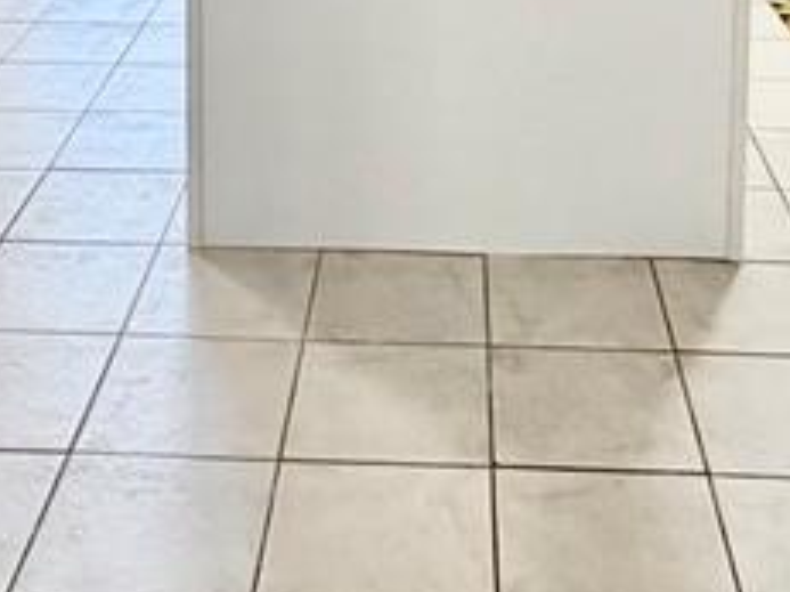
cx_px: 410
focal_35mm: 62
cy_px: -315
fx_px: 1414
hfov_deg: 31.2
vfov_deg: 20.1
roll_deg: -0.2
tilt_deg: -5.4
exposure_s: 1/120
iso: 200
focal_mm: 2.22
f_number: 2.2
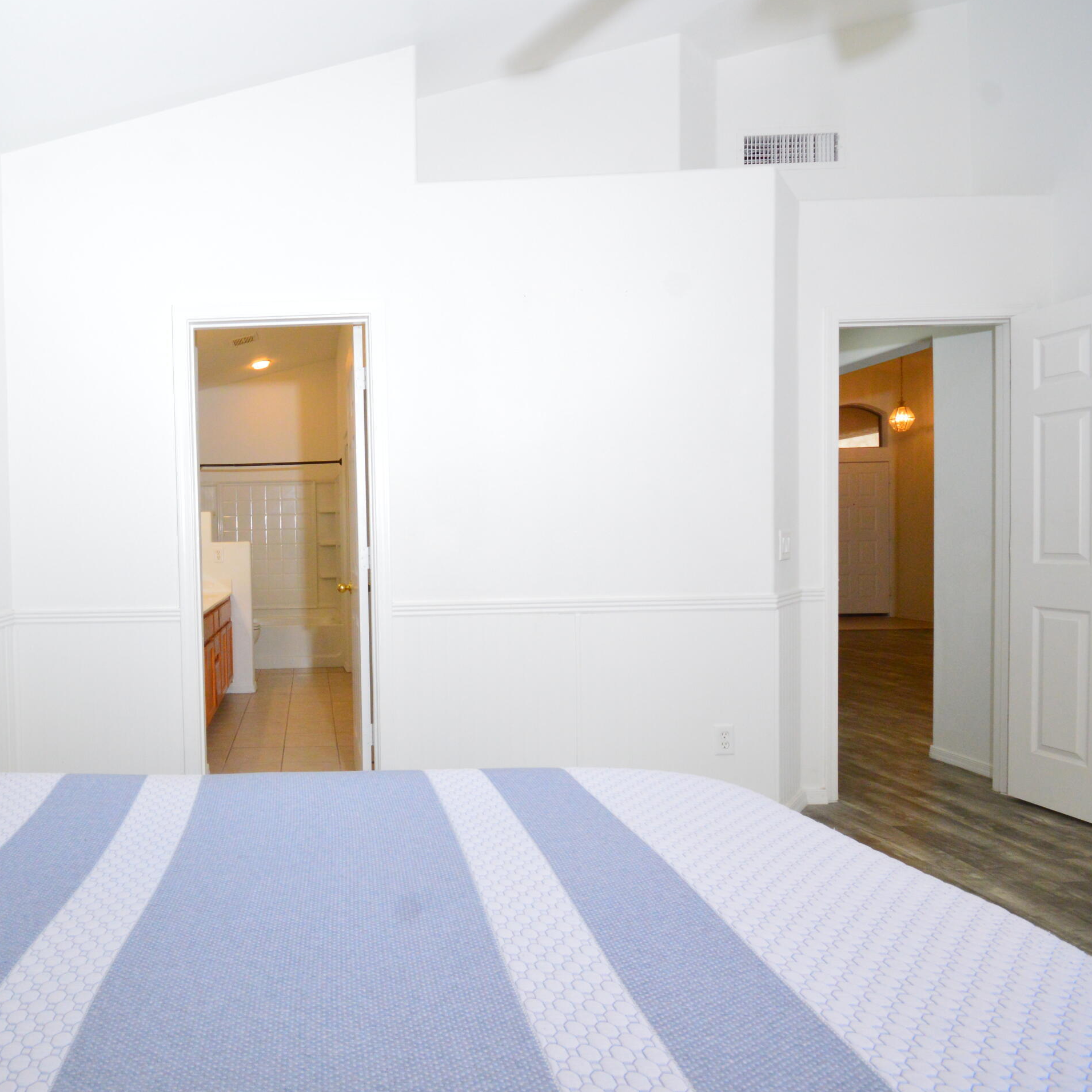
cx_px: 283
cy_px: 557
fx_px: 714
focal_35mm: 20
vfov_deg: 74.8
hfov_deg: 70.2
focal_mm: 10
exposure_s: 1/100
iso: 1600
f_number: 8
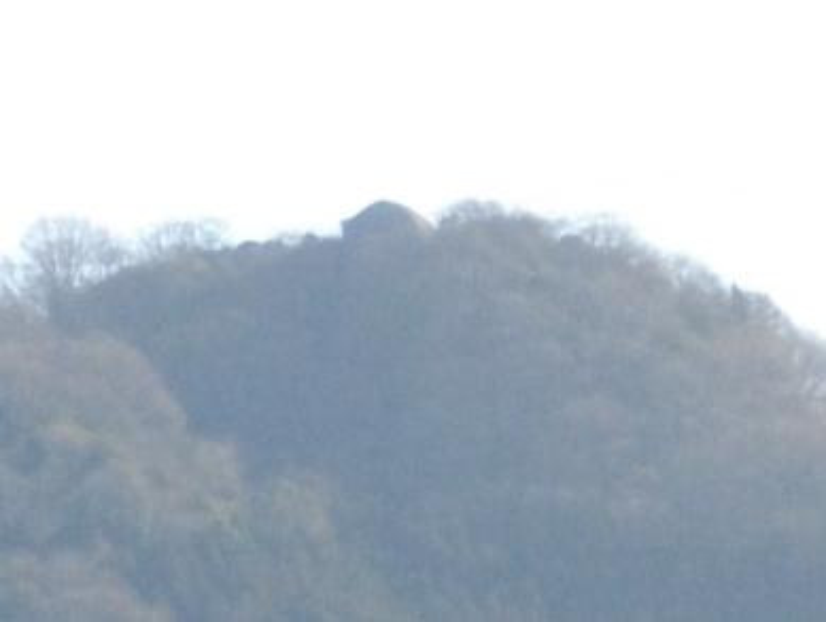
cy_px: 311
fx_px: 2294
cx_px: 413
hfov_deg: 20.4
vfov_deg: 15.4
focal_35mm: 96
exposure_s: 1/250
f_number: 5.2
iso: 100
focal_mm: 17.1
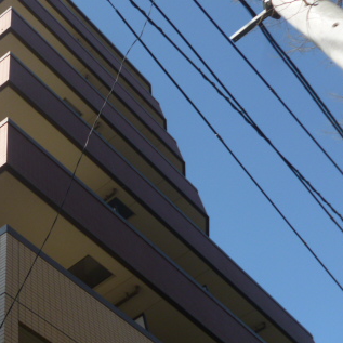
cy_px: 197
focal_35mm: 50
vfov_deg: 34.0
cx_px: 13
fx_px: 561
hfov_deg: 31.8
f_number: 9
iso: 100
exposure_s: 1/80
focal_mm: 5
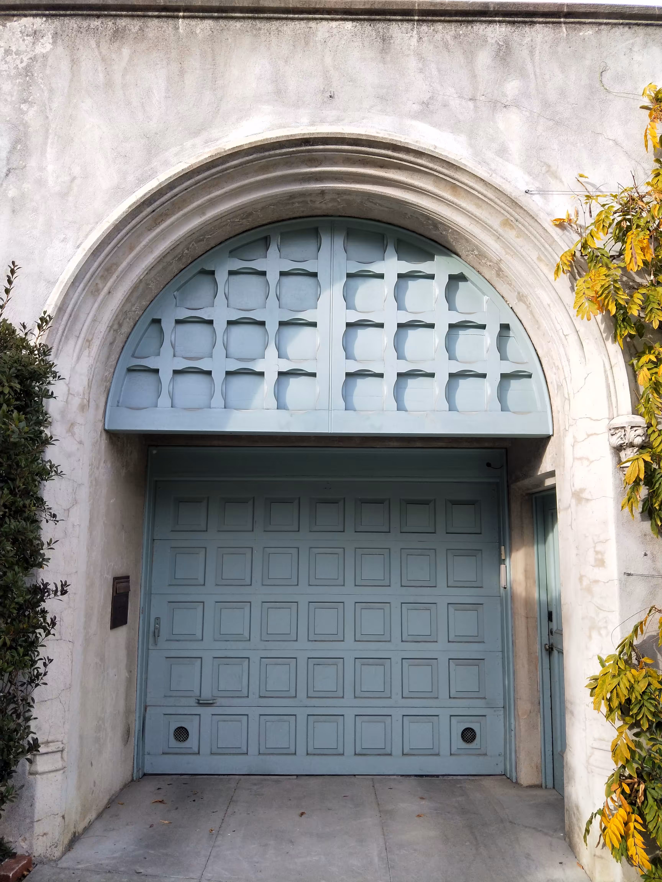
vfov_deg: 69.4
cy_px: 441
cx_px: 331
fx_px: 637
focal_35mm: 25
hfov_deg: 54.9
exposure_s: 1/428
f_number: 1.7
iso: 52
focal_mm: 4.27
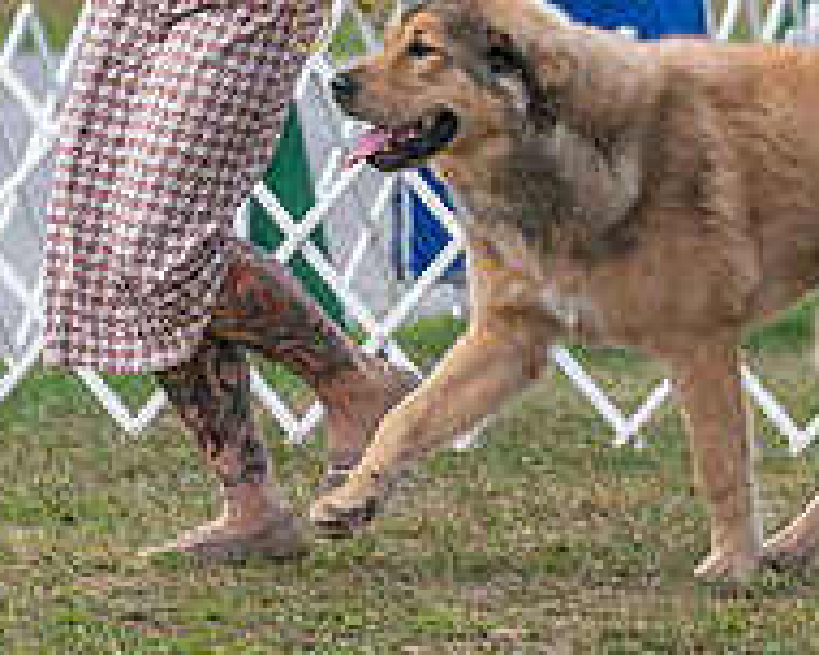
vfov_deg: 3.1
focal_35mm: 505
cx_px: 494
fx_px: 12241
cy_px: -237
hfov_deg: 3.8
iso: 400
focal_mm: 151
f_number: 4
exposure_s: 1/2000
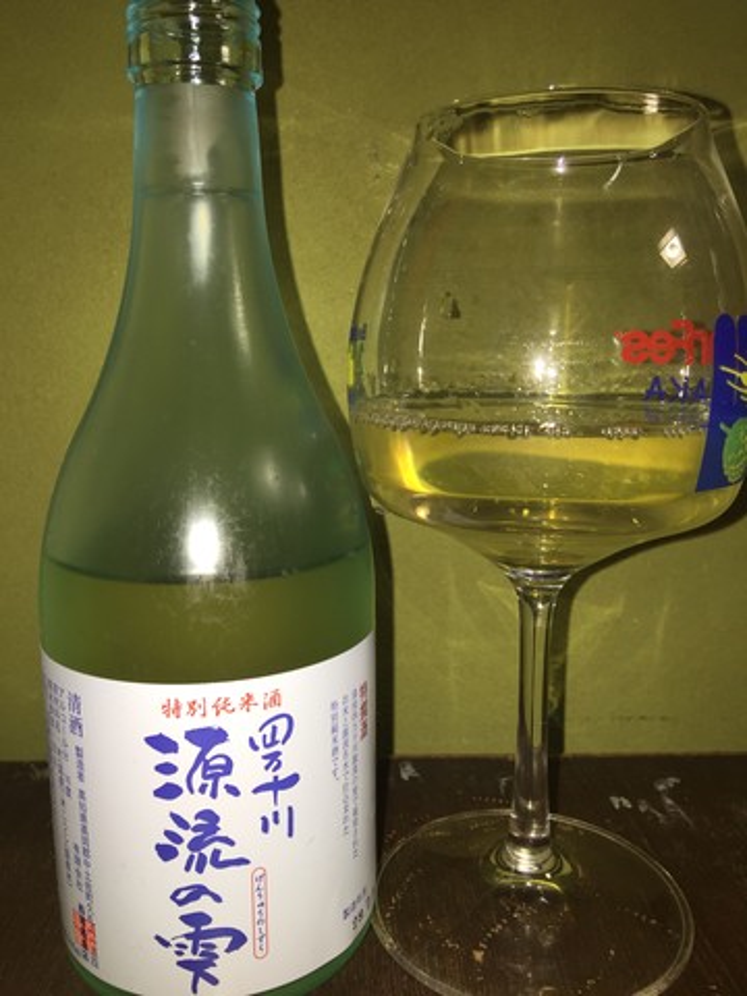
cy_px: 498
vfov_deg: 61.7
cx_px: 374
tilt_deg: -8.9
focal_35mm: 29
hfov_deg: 48.2
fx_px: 834
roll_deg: +0.4
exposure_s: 1/59
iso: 32
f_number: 2.2
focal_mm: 4.15
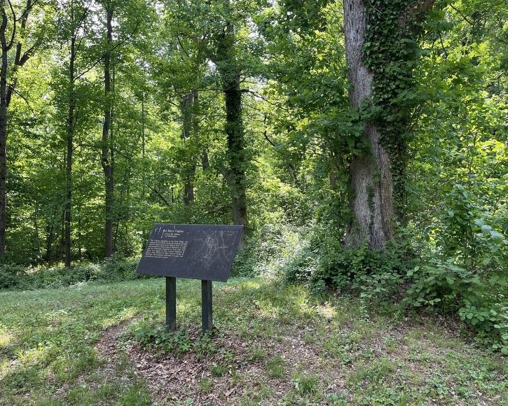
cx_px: 255
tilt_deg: +0.7
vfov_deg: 51.5
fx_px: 421
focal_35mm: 28
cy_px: 207
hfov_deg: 62.2
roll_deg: +0.2
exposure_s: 1/122
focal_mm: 5.1
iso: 40
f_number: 1.6
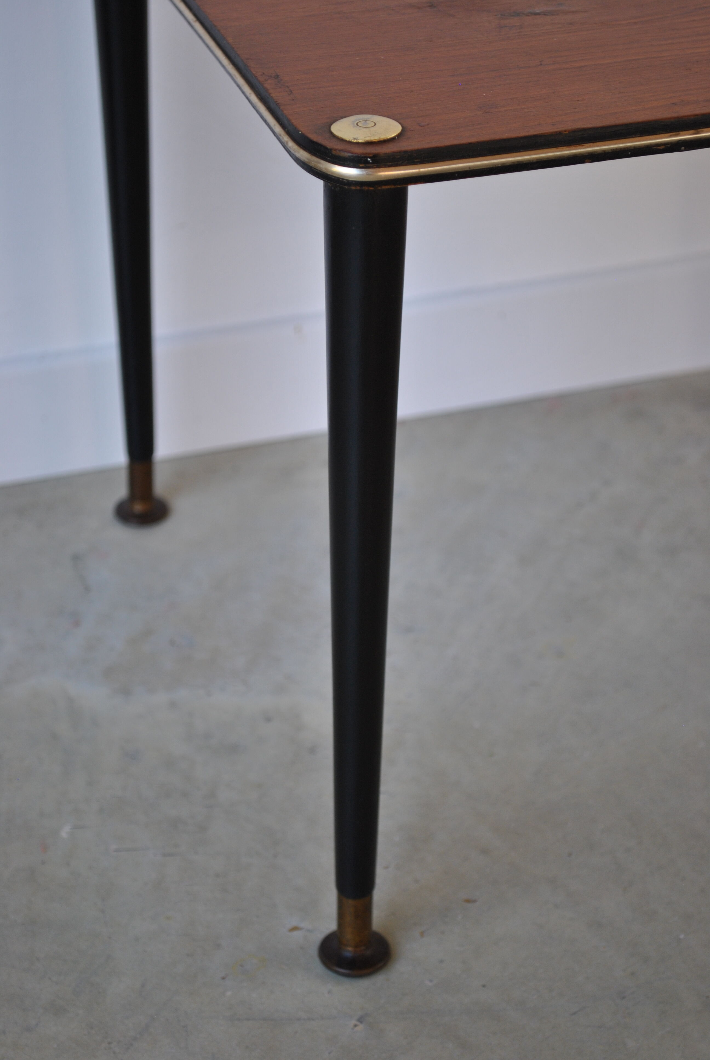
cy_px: 530
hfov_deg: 18.2
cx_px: 355
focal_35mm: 75
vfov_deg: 27.0
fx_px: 2212
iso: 200
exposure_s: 1/40
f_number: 5.6
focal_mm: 50
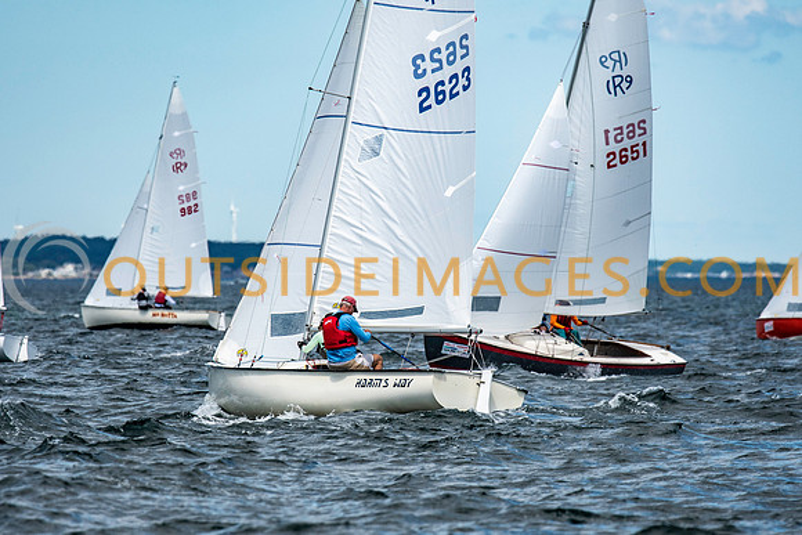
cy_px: 268
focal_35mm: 458
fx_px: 10211
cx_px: 401
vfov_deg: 3.0
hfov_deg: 4.5
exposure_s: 1/5000
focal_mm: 300
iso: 500
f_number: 5
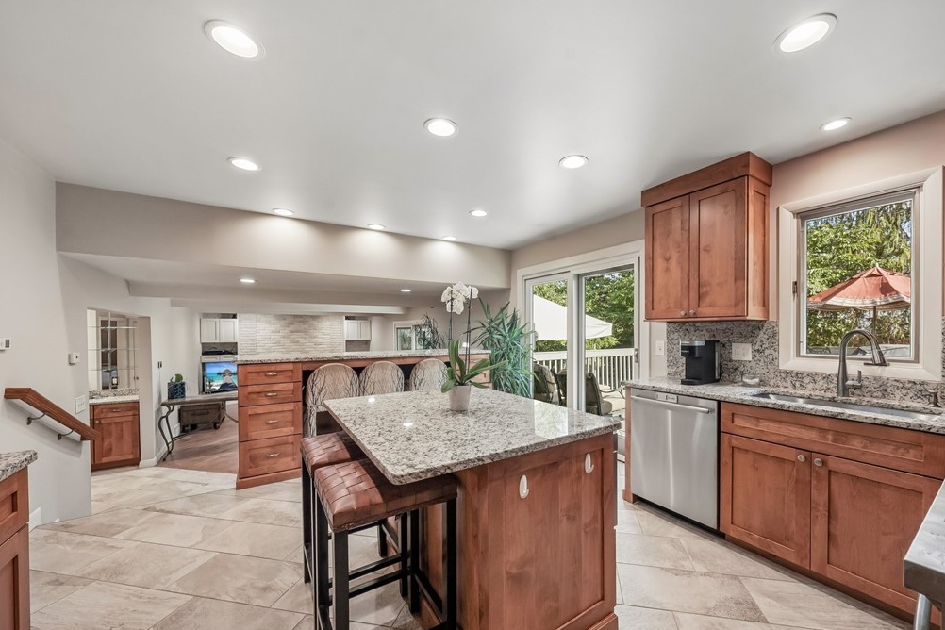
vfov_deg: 85.4
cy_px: 315
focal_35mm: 13
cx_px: 508
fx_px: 341
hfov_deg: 108.1
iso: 125
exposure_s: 1/30
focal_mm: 12
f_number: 8
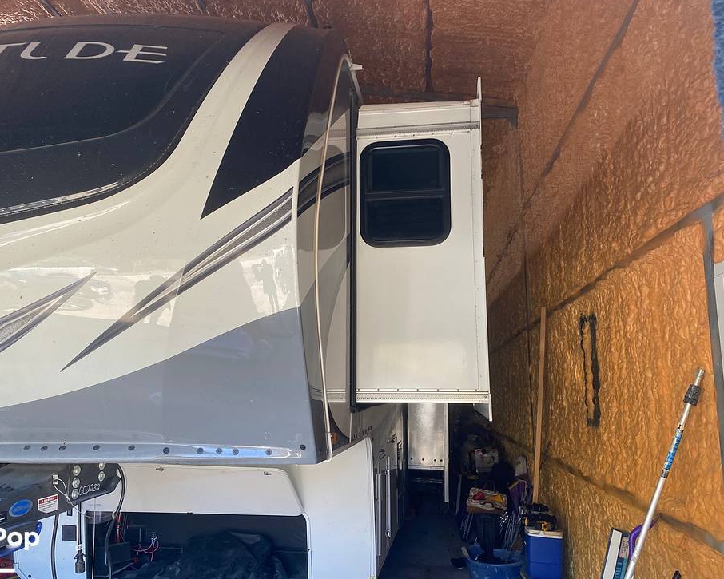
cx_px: 376
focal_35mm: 28
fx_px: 600
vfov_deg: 51.5
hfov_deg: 62.2
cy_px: 291
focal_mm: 4.25
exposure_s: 1/121
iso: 64
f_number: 1.8
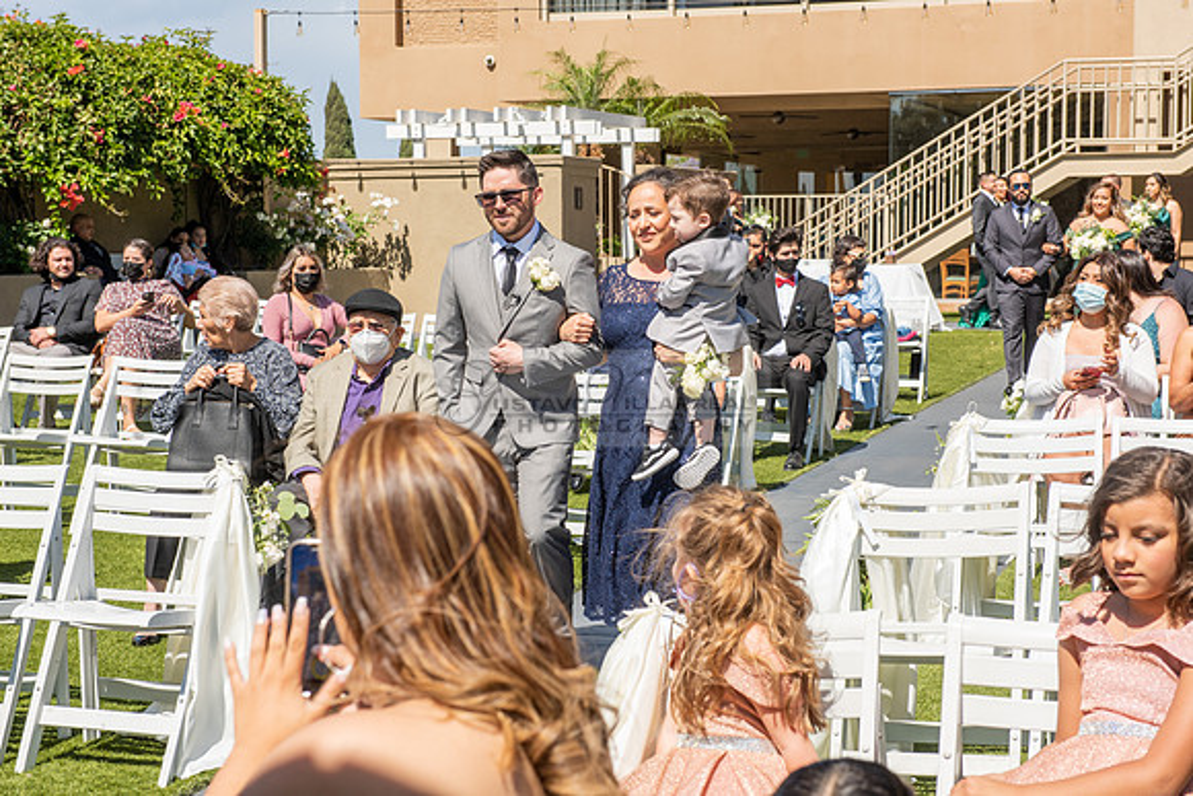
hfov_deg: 28.8
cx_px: 596
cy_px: 398
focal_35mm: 70
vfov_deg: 19.5
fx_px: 2320
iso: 100
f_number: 10
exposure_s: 1/250
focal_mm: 70
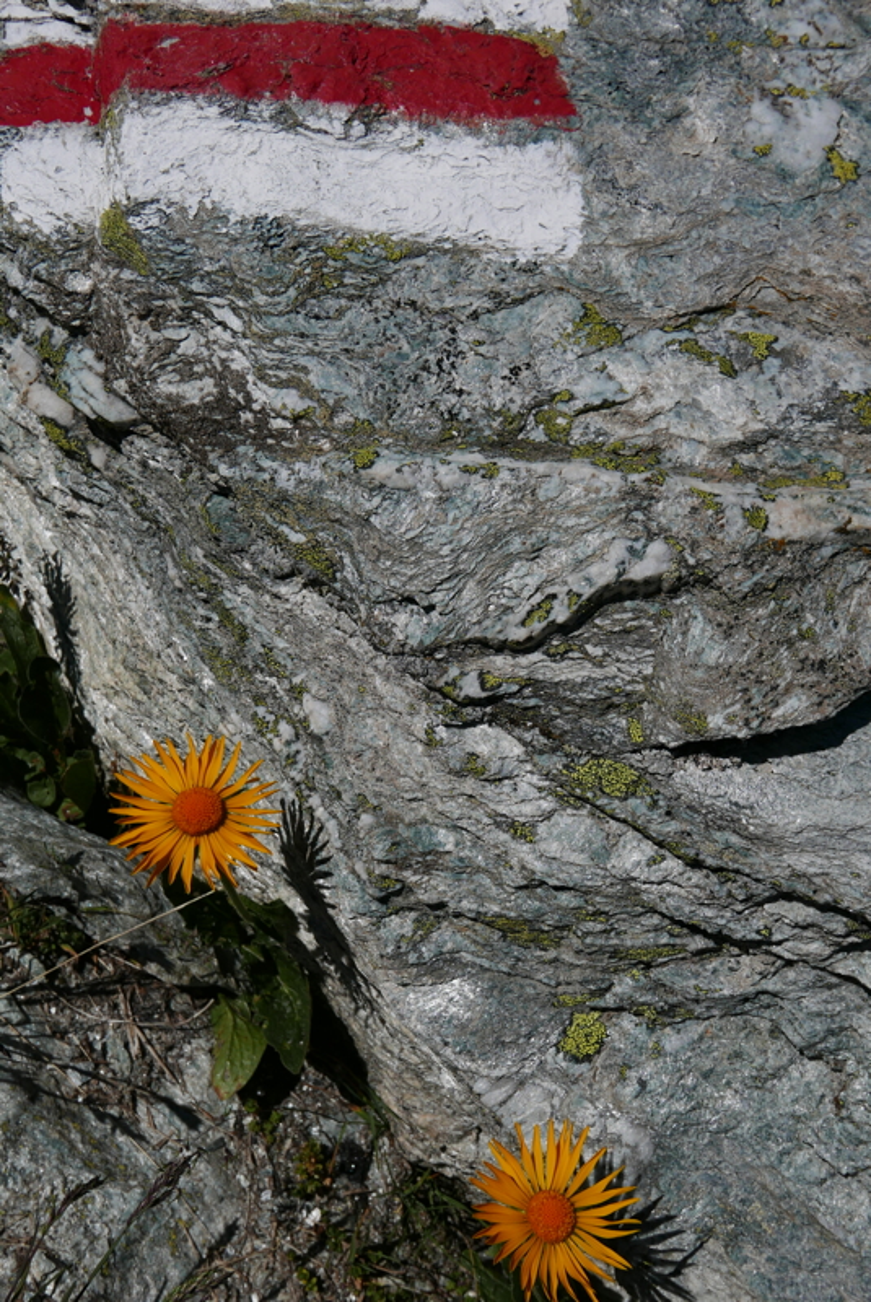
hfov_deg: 37.9
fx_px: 1267
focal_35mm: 35
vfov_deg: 54.4
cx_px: 436
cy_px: 651
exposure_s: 1/4000
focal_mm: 15.9
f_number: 5.6
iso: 200
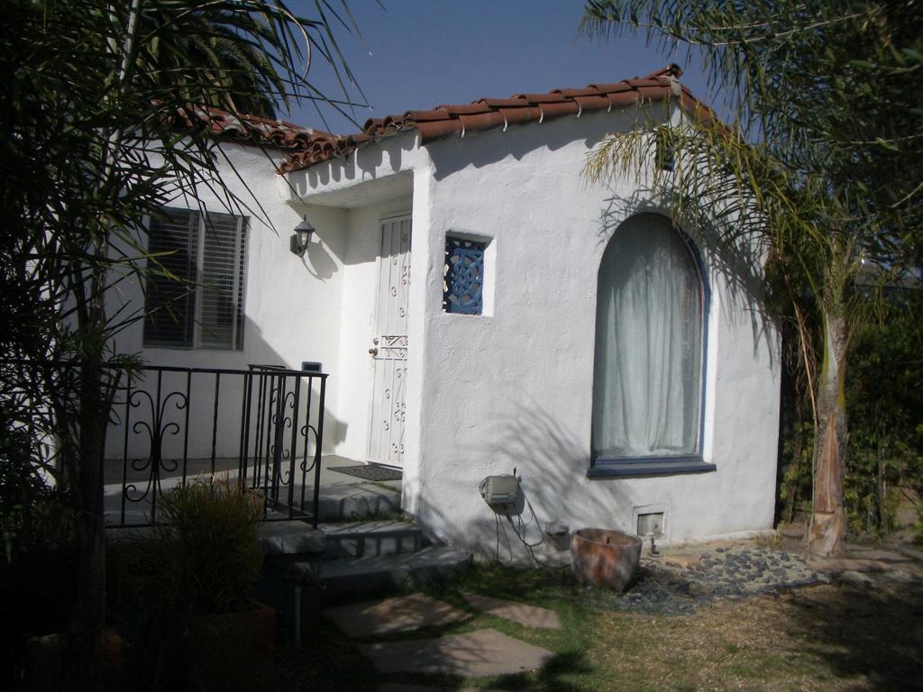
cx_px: 462
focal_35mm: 35
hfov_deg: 52.6
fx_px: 933
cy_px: 346
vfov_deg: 40.7
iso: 50
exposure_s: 1/1250
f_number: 4.3
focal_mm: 5.8
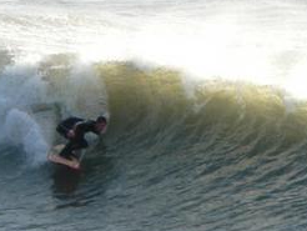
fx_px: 8558
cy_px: 102
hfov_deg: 2.1
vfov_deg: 1.5
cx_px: 189
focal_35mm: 964
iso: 80
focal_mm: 72
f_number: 5
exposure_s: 1/320
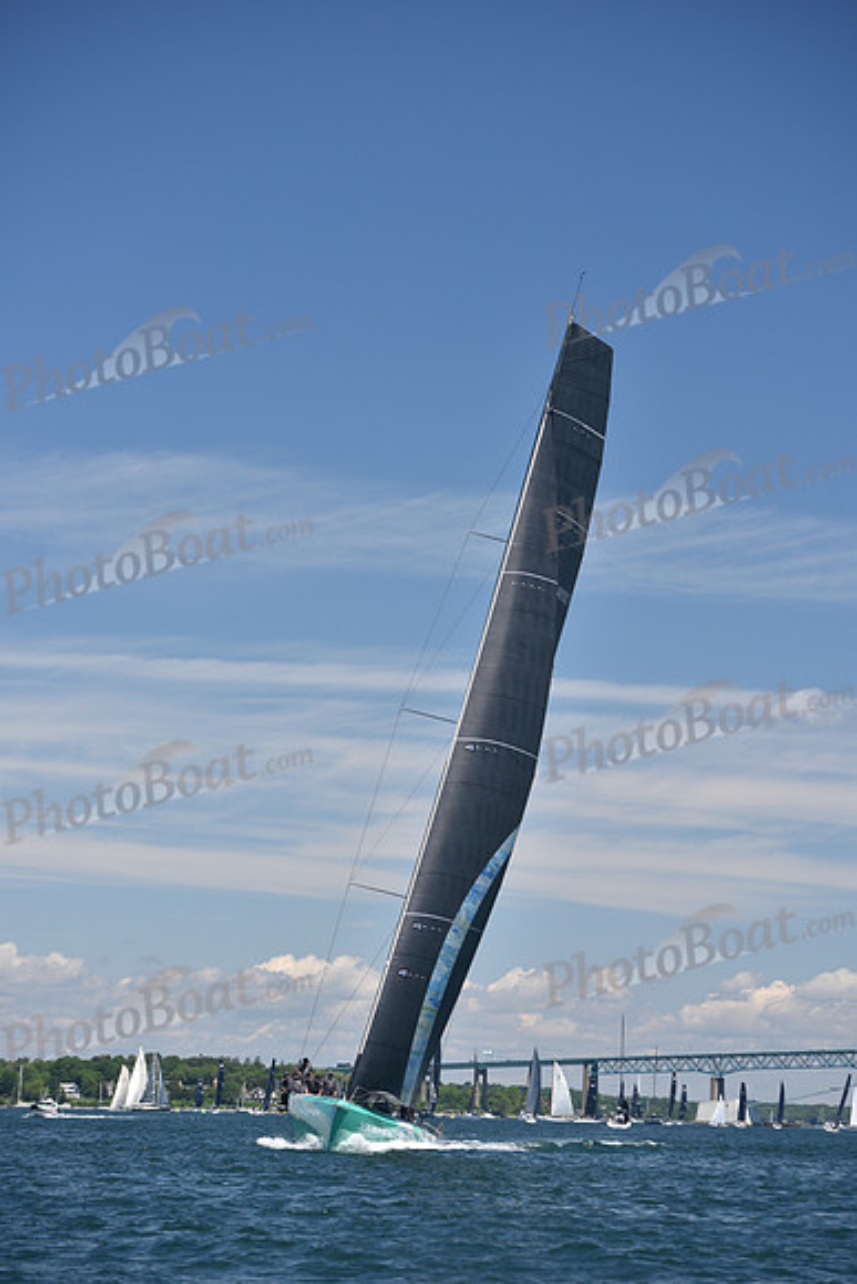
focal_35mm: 110
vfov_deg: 18.6
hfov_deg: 12.5
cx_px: 428
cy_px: 642
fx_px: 3925
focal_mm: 110
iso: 200
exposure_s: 1/1000
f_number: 4.5
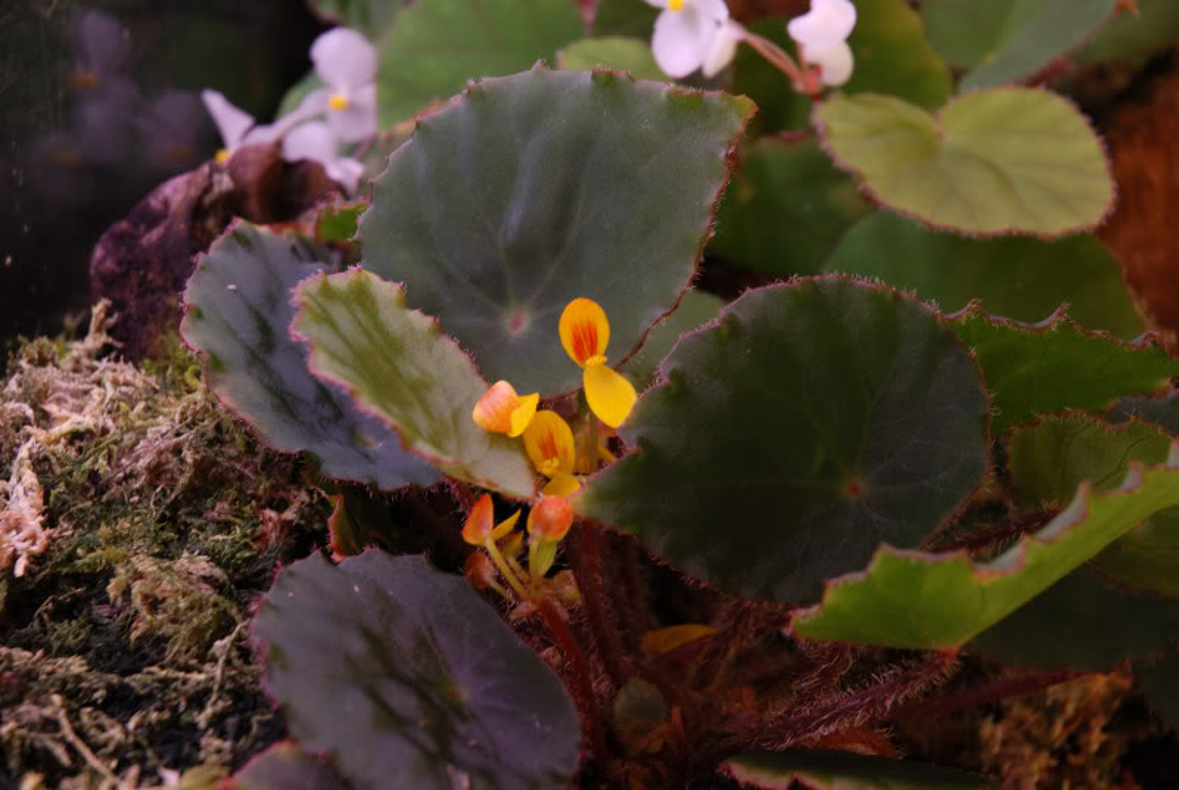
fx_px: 3444
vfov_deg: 13.1
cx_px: 590
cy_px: 395
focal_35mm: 105
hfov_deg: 19.4
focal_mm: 70
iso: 200
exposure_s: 1/8
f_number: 6.3
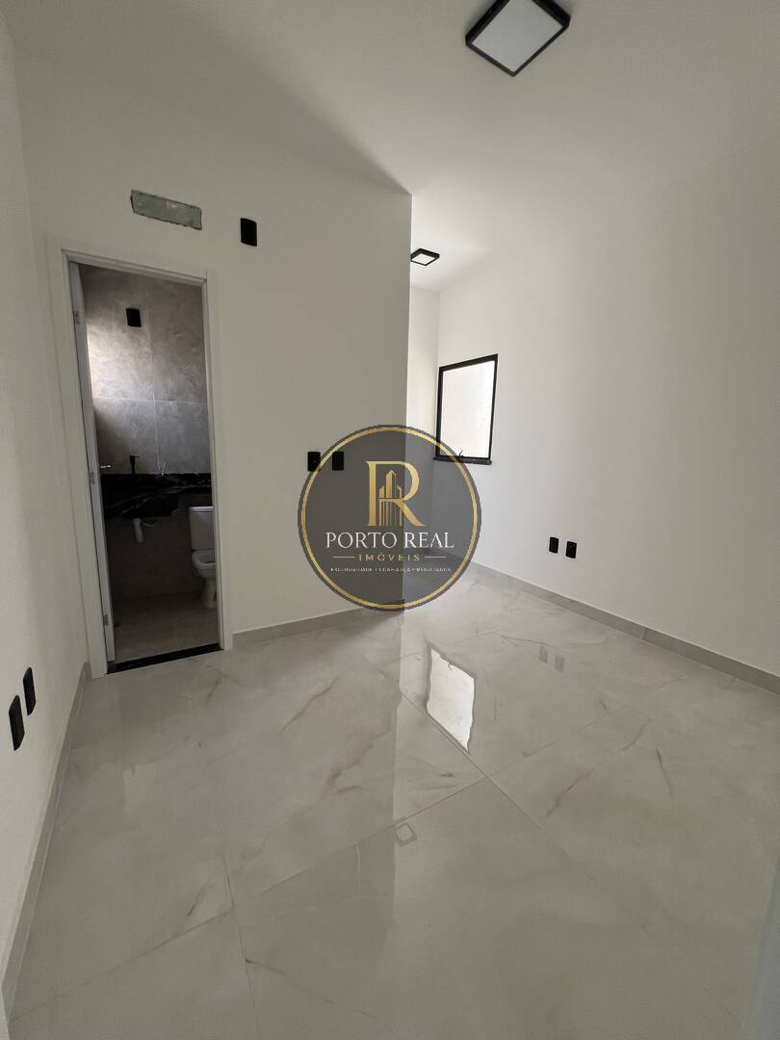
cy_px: 520
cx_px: 390
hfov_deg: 89.9
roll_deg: -0.3
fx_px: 391
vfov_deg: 106.2
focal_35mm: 13
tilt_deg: -9.1
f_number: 1.8
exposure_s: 1/99
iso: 80
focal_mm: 1.57
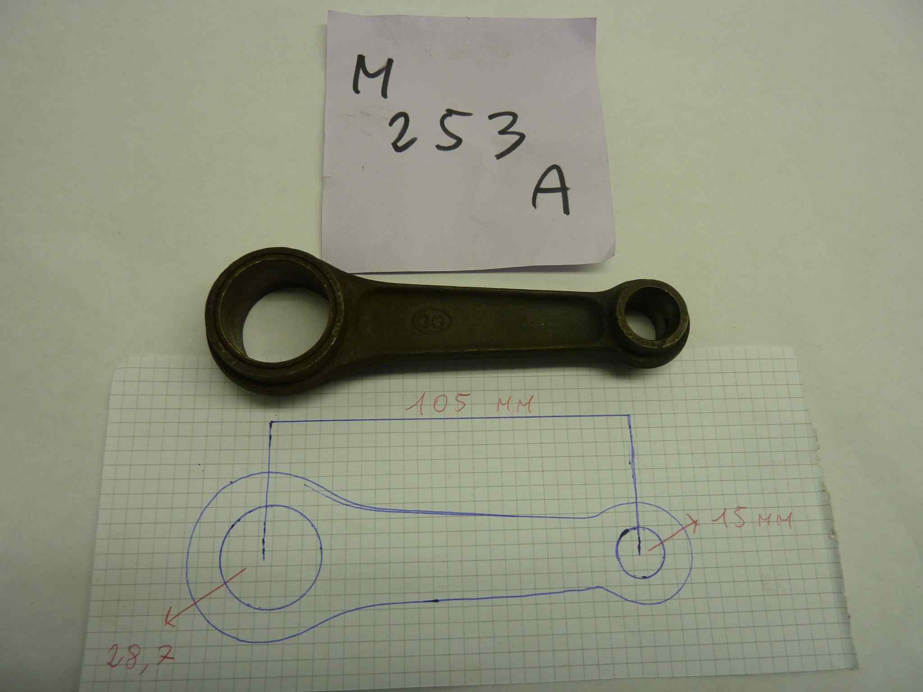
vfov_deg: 54.9
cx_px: 462
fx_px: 667
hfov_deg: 69.4
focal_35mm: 25
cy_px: 346
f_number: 3.3
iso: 80
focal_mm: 4.1
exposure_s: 1/50
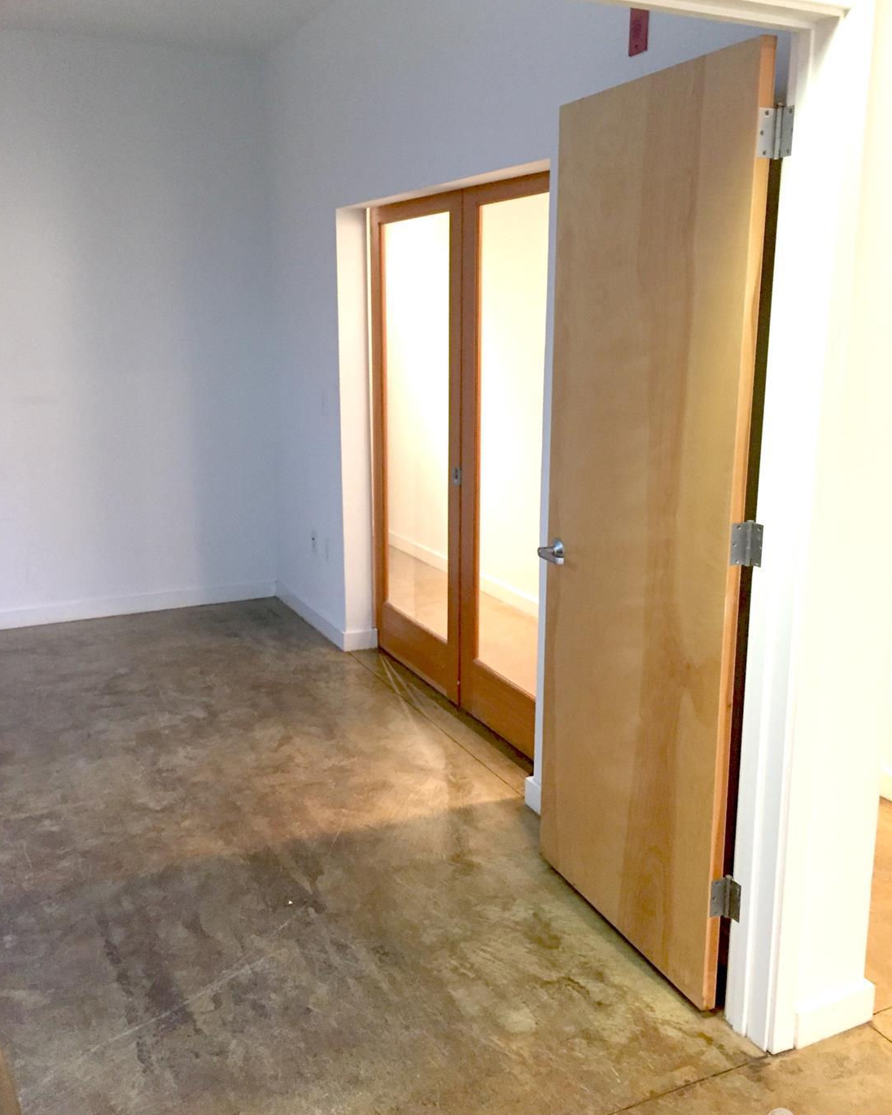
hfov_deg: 47.1
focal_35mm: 31
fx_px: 1023
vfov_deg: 57.2
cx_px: 436
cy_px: 531
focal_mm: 4.15
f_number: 2.2
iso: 320
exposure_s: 1/33
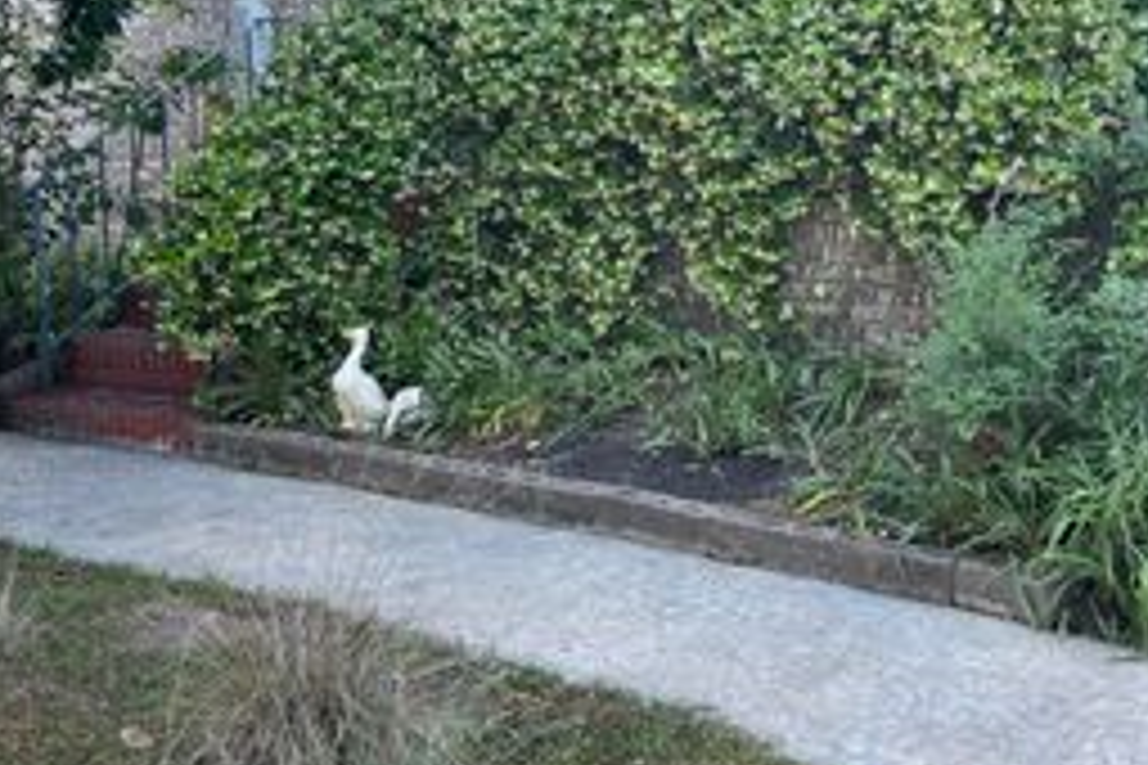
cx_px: 783
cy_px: 25
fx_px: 1690
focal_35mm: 53
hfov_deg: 37.0
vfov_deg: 24.5
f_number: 1.6
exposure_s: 1/122
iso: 40
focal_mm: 5.1
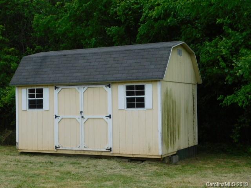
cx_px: 126
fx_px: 428
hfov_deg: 32.7
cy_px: 94
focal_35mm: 59
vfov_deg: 24.8
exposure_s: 1/1000
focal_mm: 10.4
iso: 125
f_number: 4
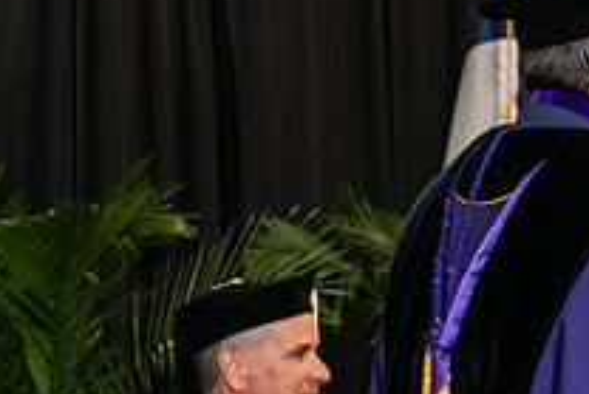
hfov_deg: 10.9
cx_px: 807
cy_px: 186
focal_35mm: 184
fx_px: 3012
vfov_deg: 7.5
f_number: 5
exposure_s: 1/200
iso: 2500
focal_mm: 66
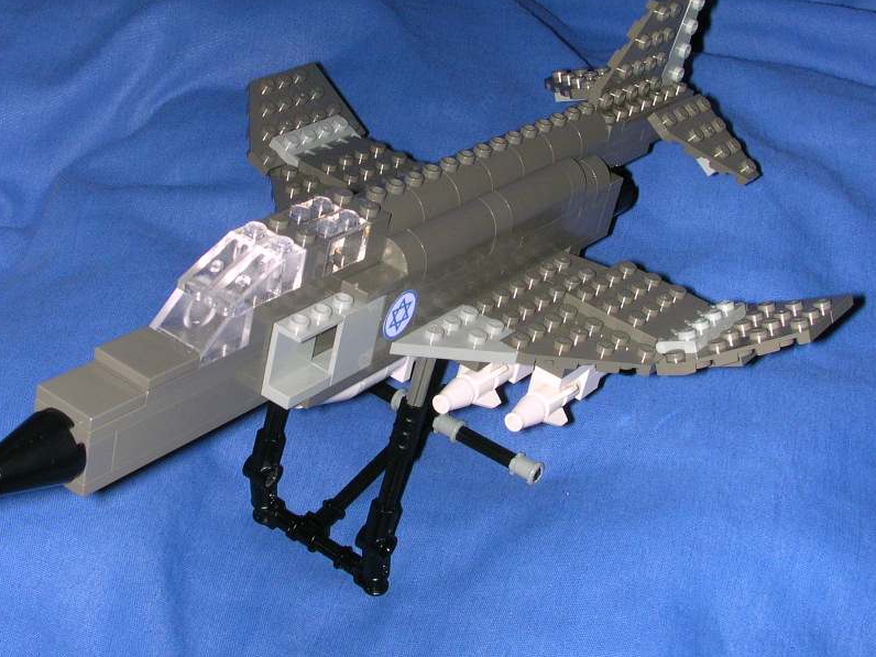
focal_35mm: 63
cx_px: 376
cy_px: 272
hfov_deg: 30.7
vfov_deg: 23.3
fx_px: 1594
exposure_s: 1/60
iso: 100
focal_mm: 7.5
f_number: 5.2
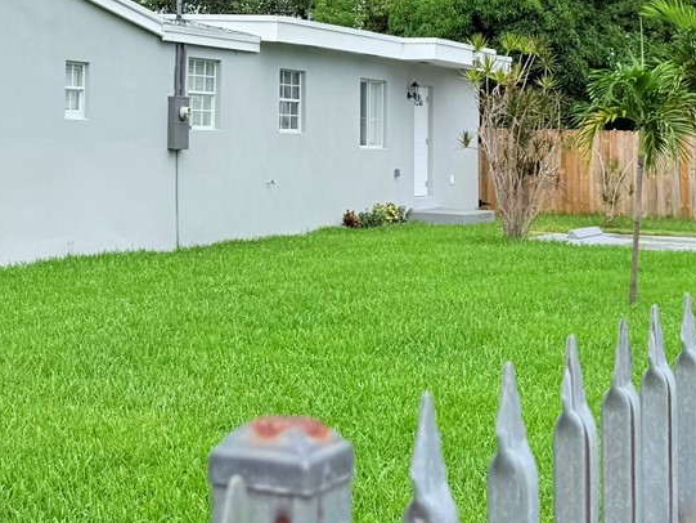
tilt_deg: +3.4
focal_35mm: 71
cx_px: 219
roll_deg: -1.2
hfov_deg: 27.2
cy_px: 55
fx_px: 1428
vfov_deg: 20.3
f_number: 1.78
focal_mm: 6.76
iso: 80
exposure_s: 1/2801
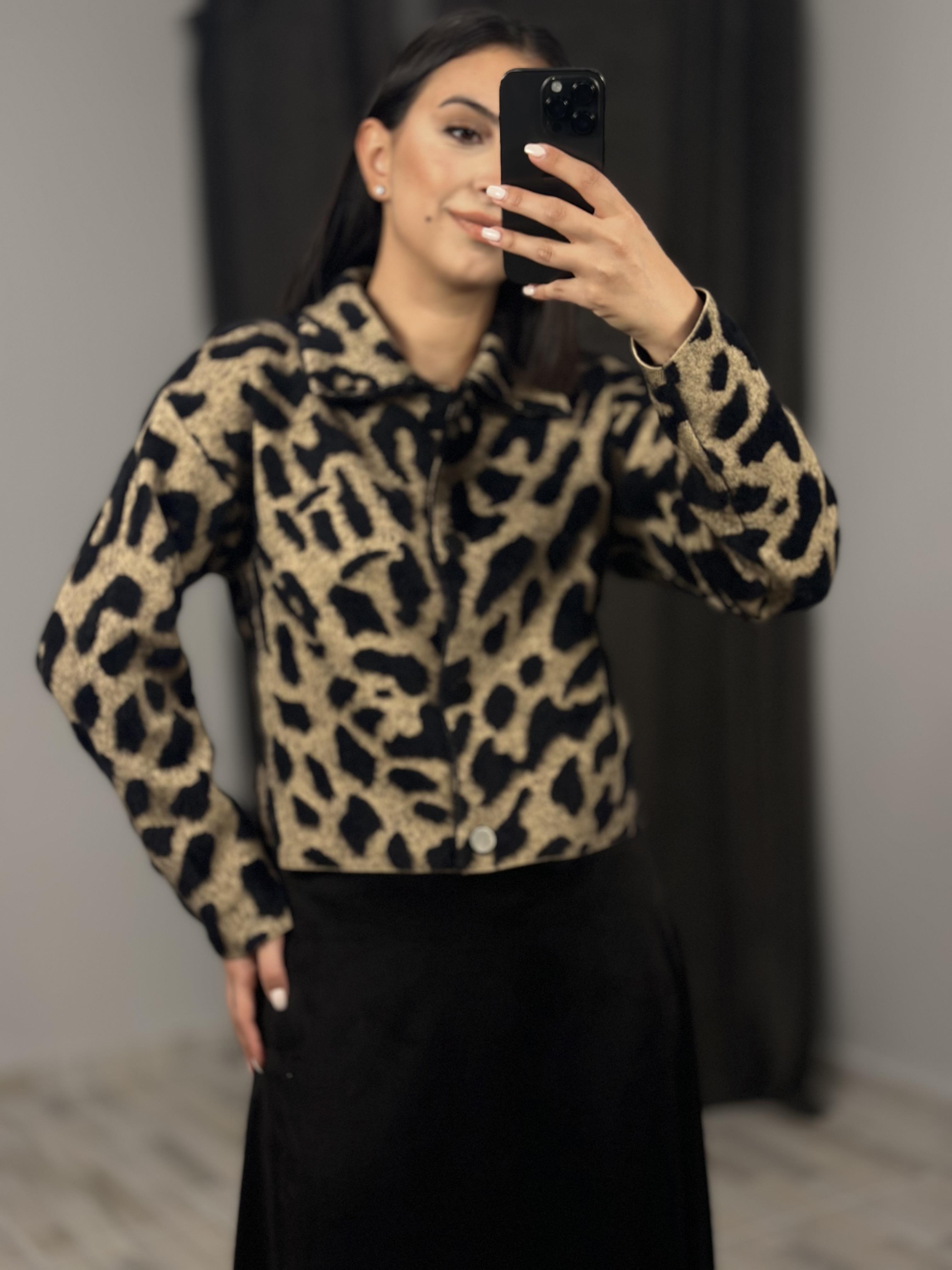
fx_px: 1760
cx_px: 476
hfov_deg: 30.3
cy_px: 635
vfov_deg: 39.7
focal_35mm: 48
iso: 200
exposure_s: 1/100
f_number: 1.78
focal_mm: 6.86
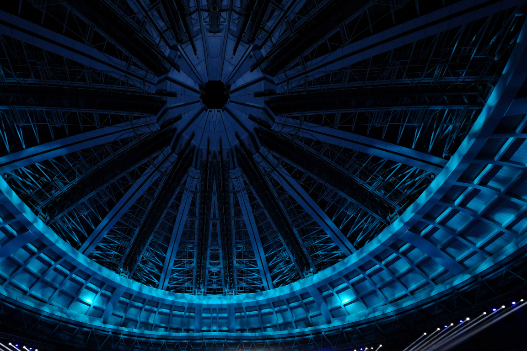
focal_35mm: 20
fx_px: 293
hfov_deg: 83.4
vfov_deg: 60.1
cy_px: 242
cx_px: 224
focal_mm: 8
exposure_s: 1/200
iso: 1000
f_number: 2.8
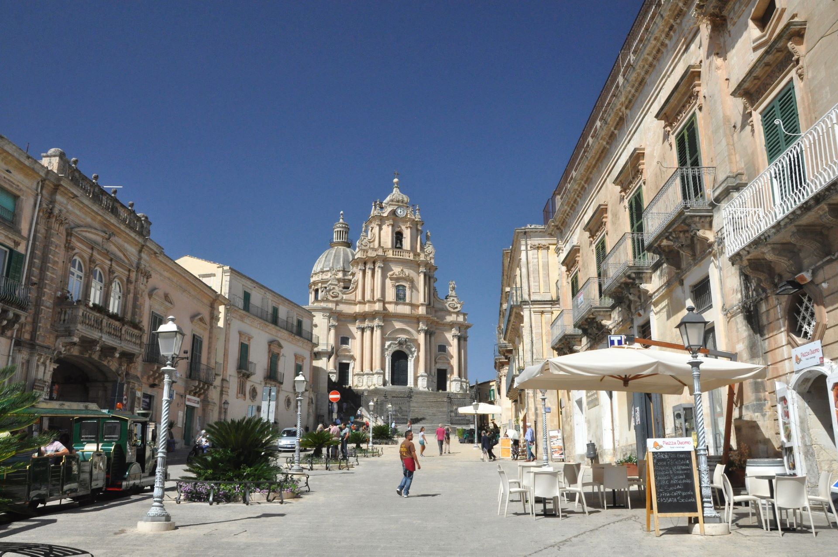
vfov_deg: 39.9
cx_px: 419
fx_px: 767
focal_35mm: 33
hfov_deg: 57.3
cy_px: 278
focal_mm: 22
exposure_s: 1/320
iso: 1250
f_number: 18
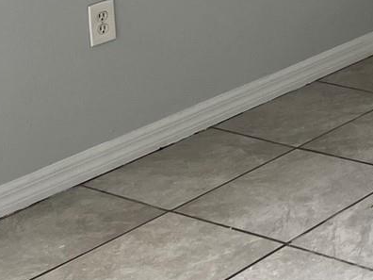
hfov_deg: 15.7
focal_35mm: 105
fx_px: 1131
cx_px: 696
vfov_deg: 12.7
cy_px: -242
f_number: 1.5
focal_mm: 5.7
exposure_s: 1/121
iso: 125
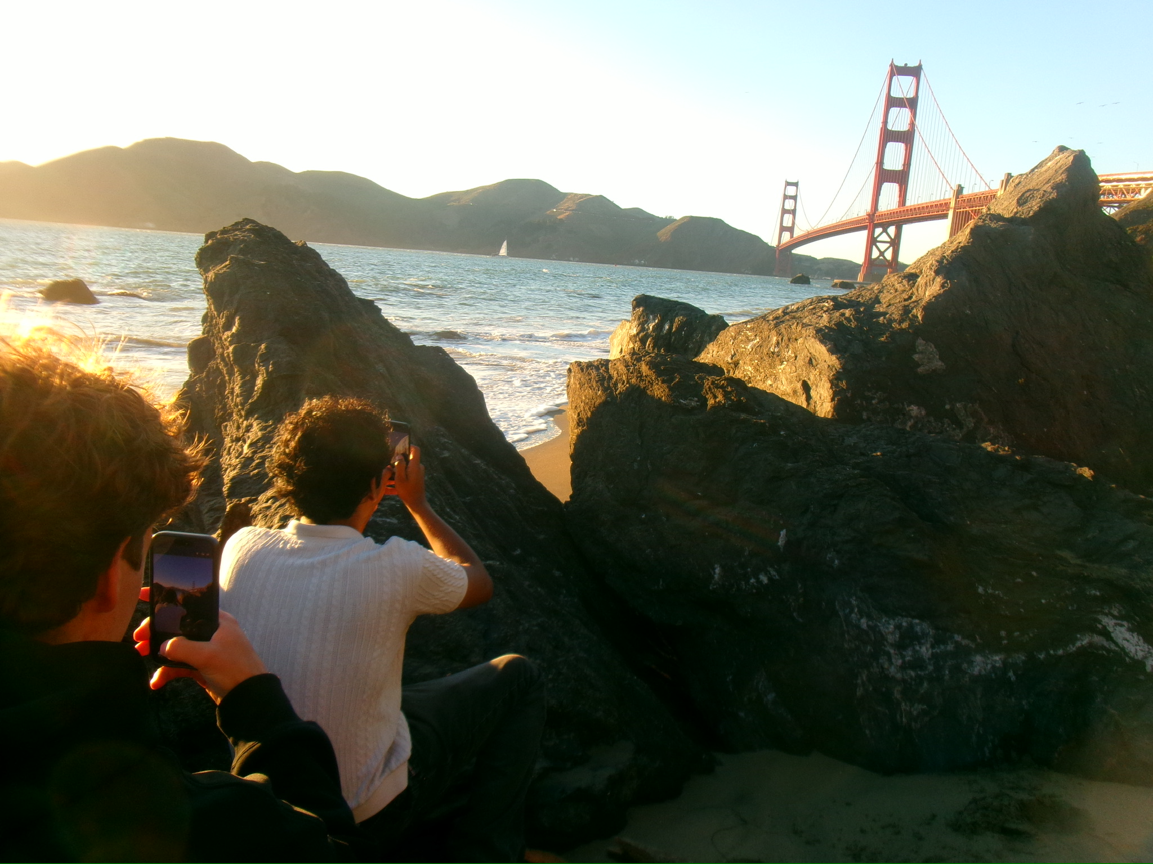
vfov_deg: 49.7
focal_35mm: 28
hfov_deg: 63.4
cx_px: 576
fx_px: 933
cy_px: 432
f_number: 3.9
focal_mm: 5.1
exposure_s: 1/220
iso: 100
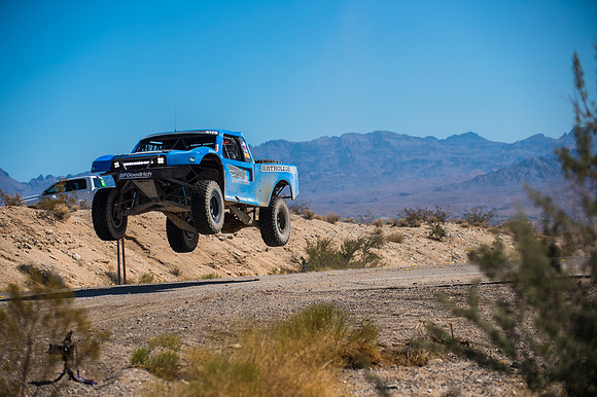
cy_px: 198
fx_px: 2155
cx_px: 298
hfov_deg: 15.8
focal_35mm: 130
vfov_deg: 10.5
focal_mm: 130
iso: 200
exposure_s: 1/3200
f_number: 4
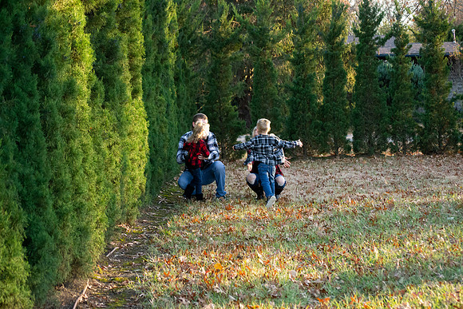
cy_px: 154
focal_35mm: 93
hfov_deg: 21.9
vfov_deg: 14.7
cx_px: 232
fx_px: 1196
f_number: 5
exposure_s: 1/1000
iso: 3200
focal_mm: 62
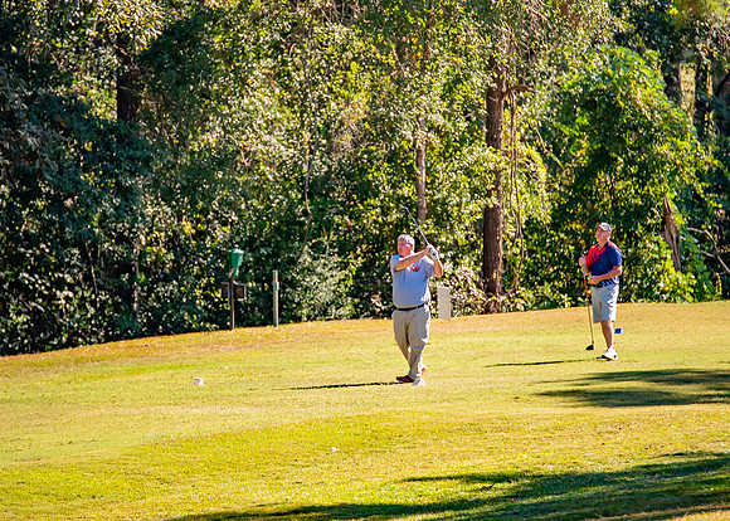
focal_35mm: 319
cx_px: 383
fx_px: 6607
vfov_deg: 4.5
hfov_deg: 6.3
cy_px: 225
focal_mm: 200
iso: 100
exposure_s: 1/1000
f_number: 2.8
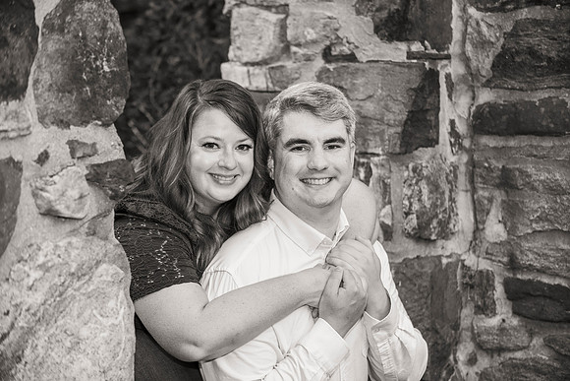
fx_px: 1425
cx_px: 285
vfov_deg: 15.2
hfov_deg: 22.6
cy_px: 190
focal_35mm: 90
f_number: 4
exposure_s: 1/160
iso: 640
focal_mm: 90
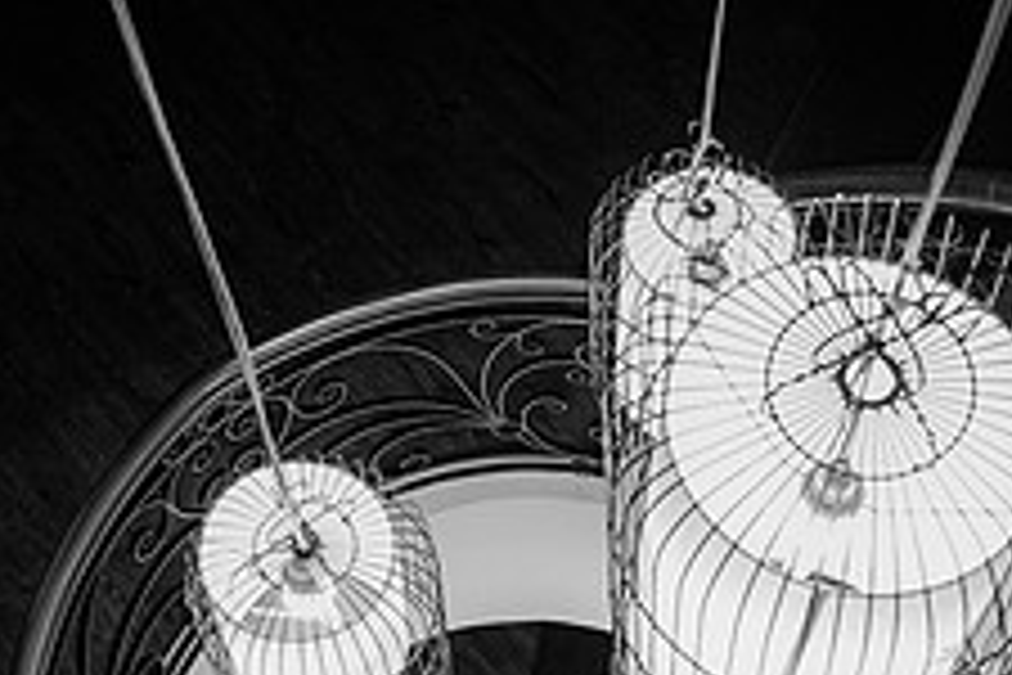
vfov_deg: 21.3
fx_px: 1743
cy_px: 641
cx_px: 603
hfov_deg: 32.3
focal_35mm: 62
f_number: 2.8
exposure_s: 1/20
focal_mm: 16
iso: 500
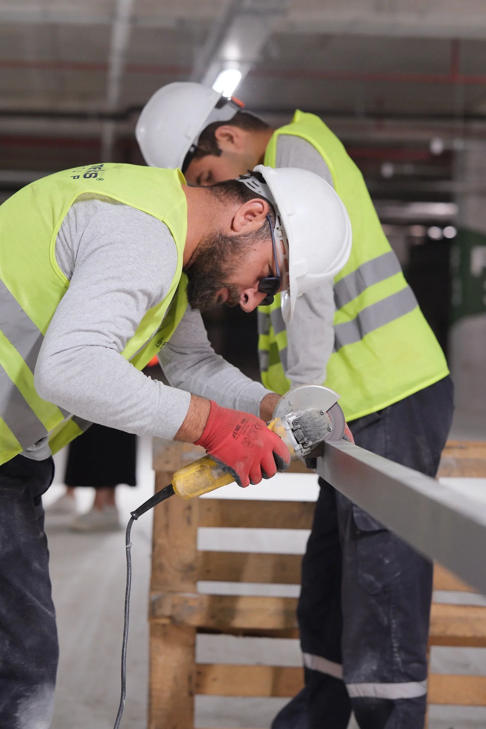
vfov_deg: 24.2
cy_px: 364
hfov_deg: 16.3
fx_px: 1701
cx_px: 243
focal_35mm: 84
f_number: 2.8
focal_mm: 56
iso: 1250
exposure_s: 1/50
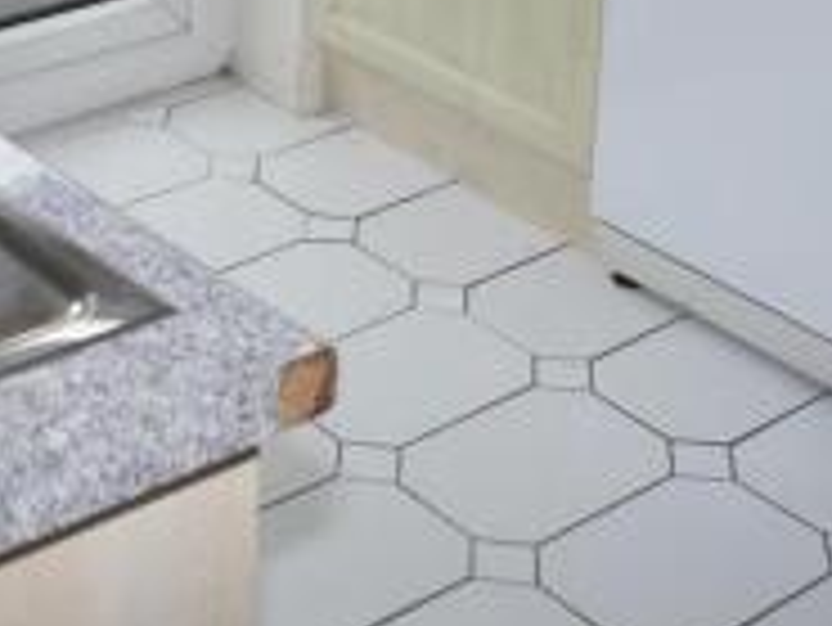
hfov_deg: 21.9
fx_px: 2116
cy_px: -313
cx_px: 148
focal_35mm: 88
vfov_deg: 15.5
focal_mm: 14
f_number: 3.5
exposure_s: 1/250
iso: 200
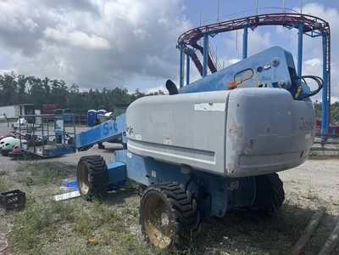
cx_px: 170
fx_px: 235
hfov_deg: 71.6
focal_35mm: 24
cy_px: 128
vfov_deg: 56.8
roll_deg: +2.0
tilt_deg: +1.8
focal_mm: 6.76
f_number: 1.78
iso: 80
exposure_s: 1/5814
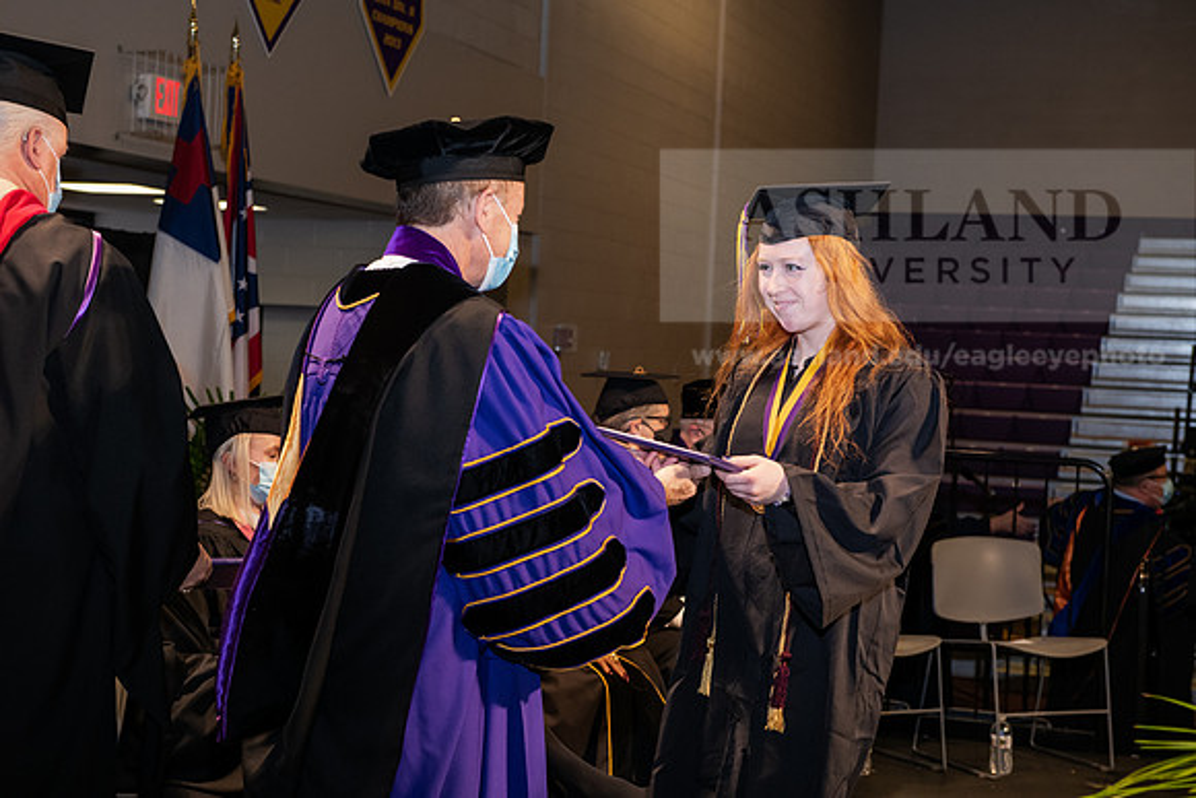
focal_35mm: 66
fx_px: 2193
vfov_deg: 20.6
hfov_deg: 30.5
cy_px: 399
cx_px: 598
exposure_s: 1/200
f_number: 6.3
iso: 1600
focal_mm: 66
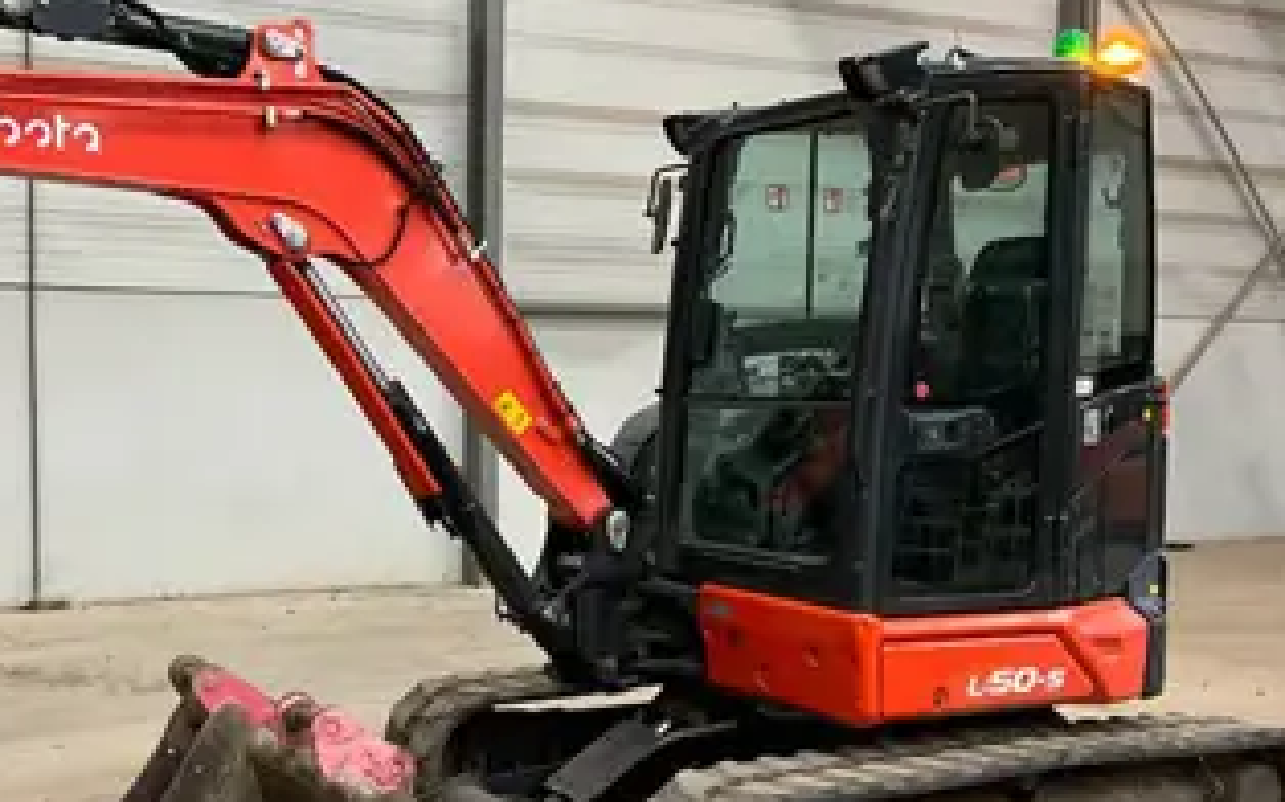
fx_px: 1645
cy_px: 532
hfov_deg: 41.9
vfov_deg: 27.2
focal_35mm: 47
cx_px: 393
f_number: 1.8
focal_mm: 3
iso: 200
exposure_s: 1/60
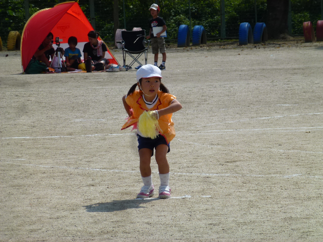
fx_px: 2323
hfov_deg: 8.0
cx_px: 162
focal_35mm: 249
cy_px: 121
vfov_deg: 6.0
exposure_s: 1/1000
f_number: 5.6
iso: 100
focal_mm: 44.5
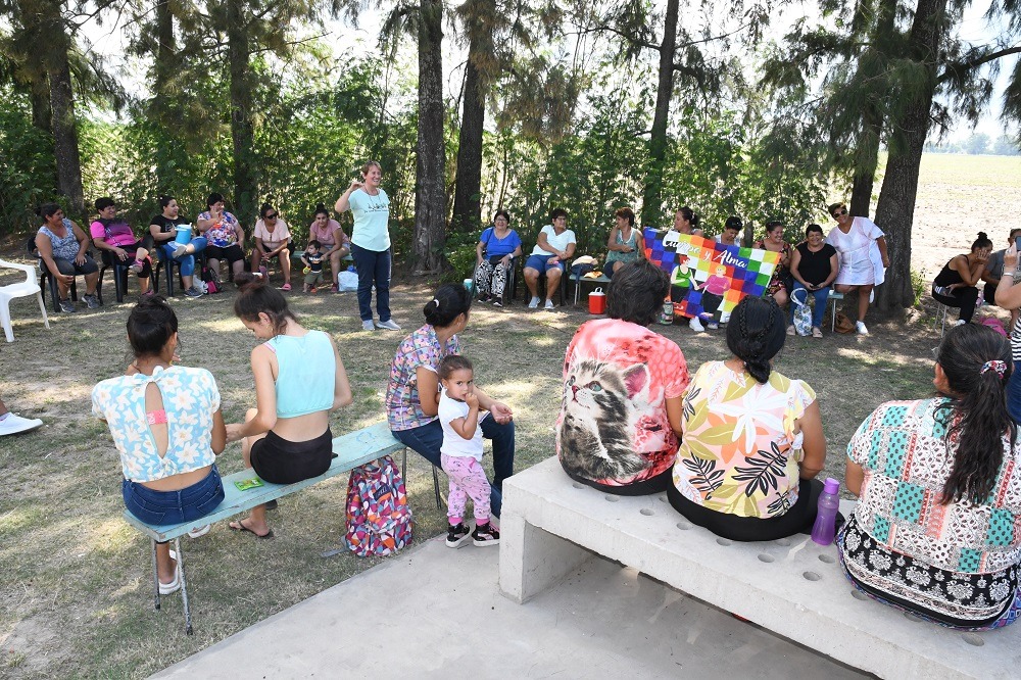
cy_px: 340
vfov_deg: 51.3
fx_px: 709
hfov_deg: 71.5
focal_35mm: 25
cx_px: 510
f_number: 14
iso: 1600
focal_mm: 17
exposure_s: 1/250
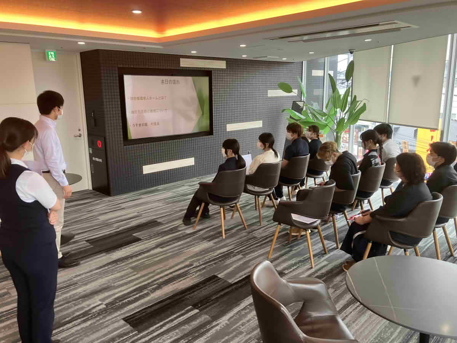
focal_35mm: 28
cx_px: 228
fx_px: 370
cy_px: 172
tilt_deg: -12.8
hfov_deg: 63.4
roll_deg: -0.9
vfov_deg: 49.7
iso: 80
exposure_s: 1/120
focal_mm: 3.99
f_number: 1.8
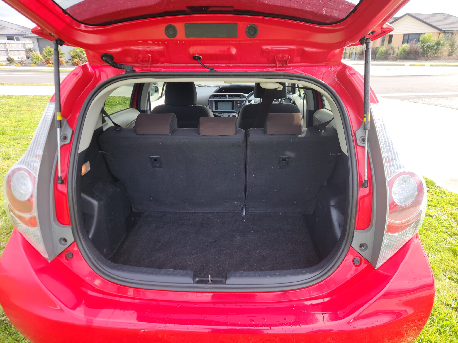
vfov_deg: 58.9
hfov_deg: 73.9
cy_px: 172
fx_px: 304
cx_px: 229
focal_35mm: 23
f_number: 1.8
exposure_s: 1/229
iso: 20
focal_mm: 5.4
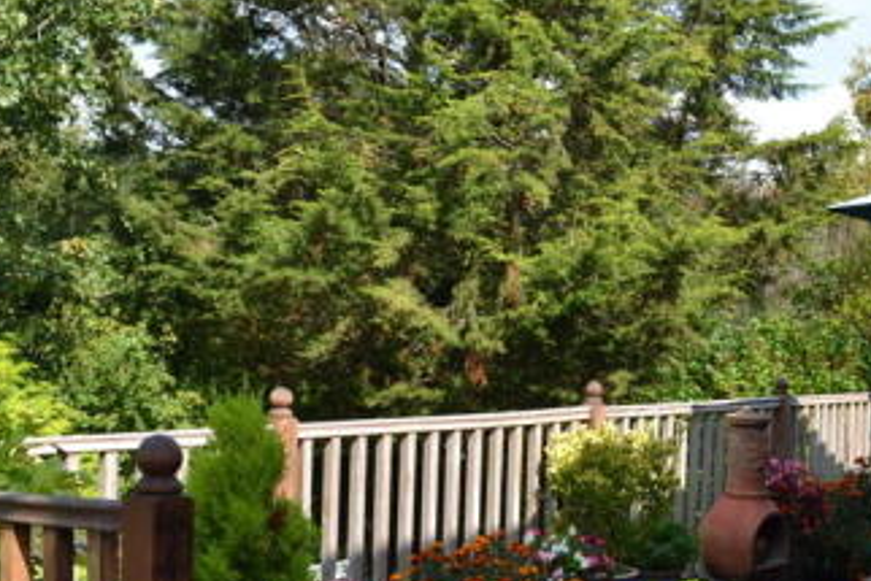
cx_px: 669
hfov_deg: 35.3
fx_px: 1331
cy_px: 347
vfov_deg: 24.6
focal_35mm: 55
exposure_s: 1/160
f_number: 6.3
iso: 100
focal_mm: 18
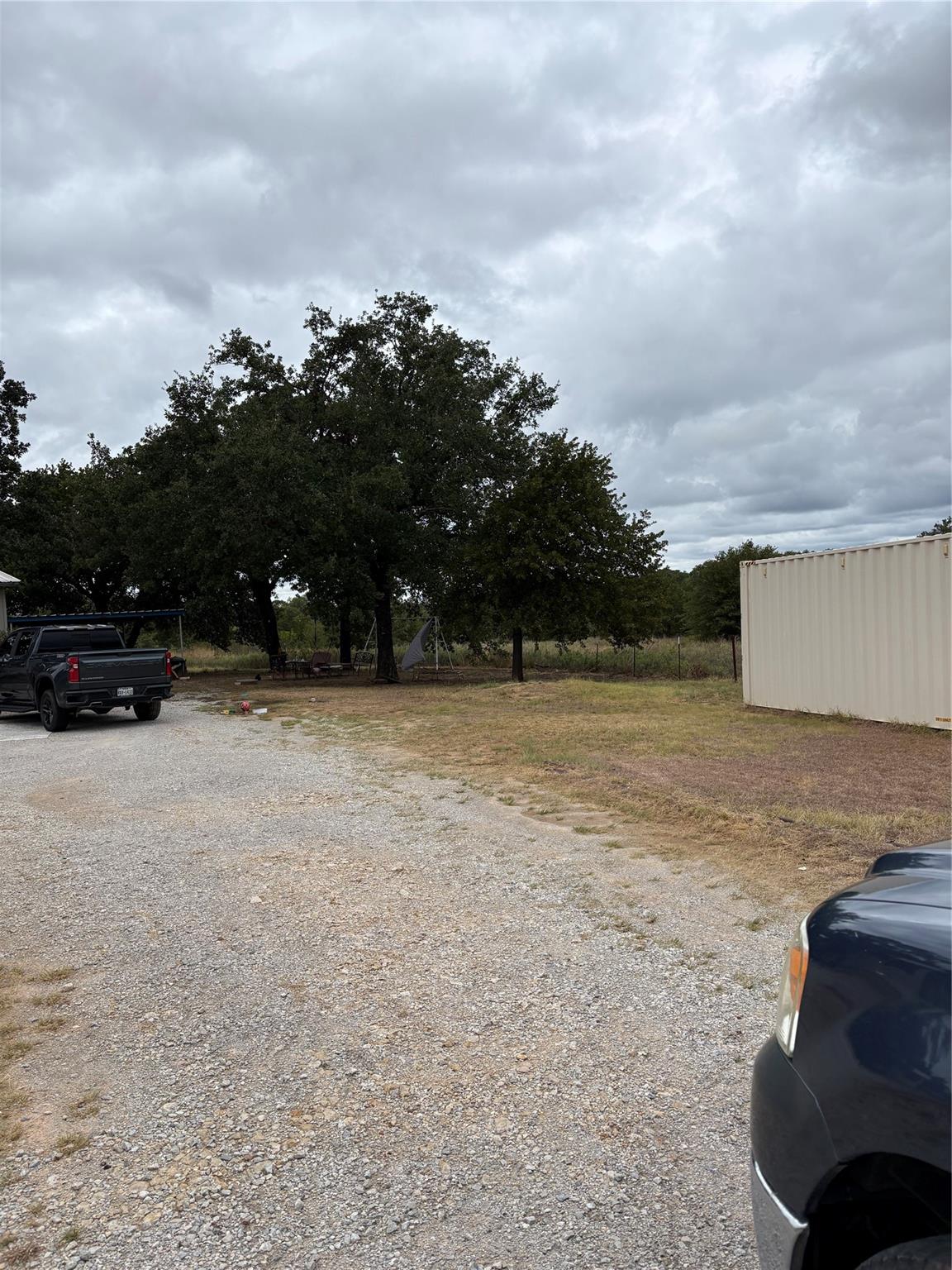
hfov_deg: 53.1
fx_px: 953
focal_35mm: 26
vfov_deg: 67.3
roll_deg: +2.1
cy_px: 635
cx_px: 476
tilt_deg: -1.2
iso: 50
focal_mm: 5.96
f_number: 1.6
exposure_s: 1/4065
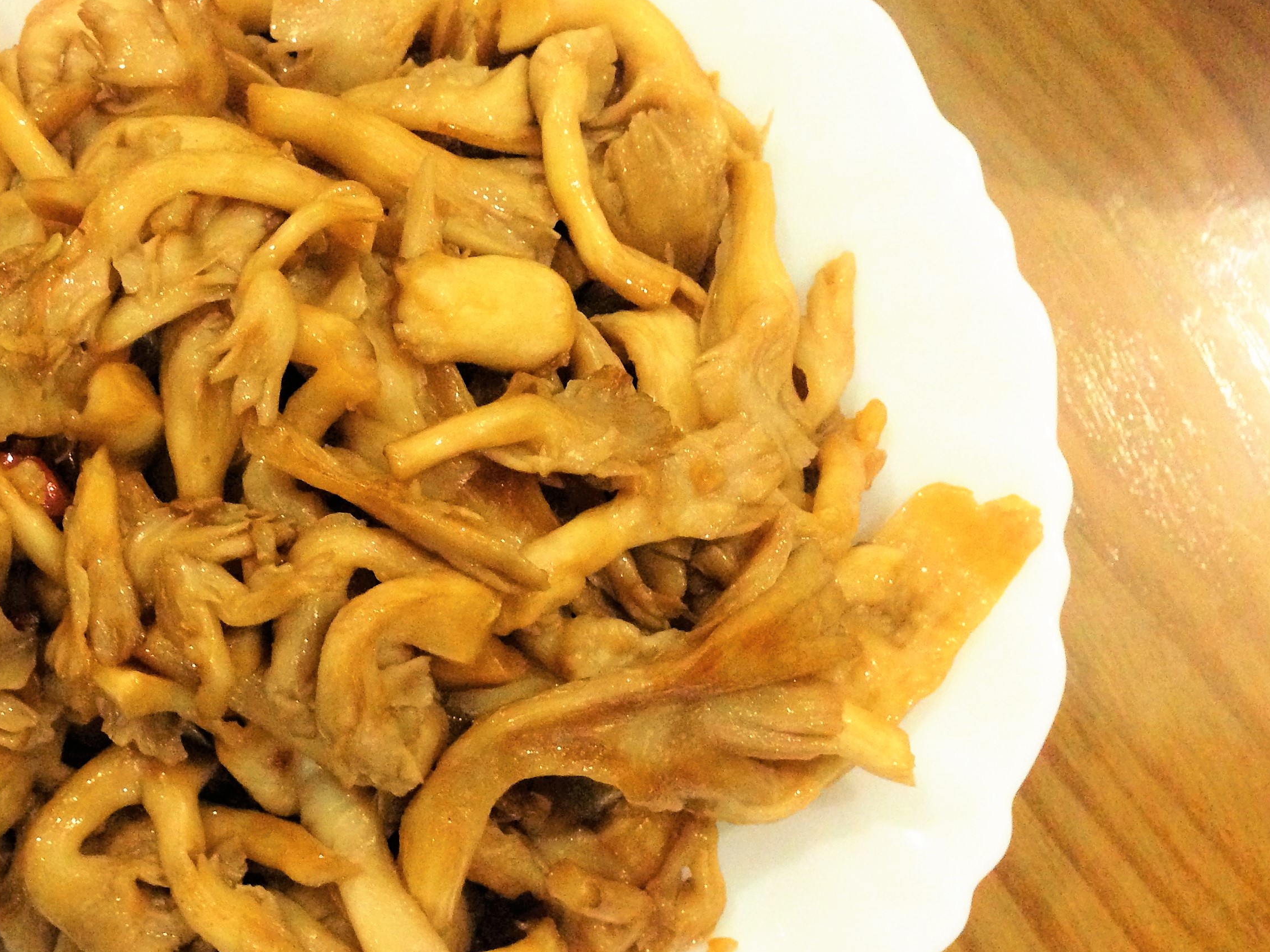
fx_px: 1688
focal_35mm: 46
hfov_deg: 40.6
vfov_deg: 31.5
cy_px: 527
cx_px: 399
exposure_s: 1/15
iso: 400
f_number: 2.4
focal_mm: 4.12
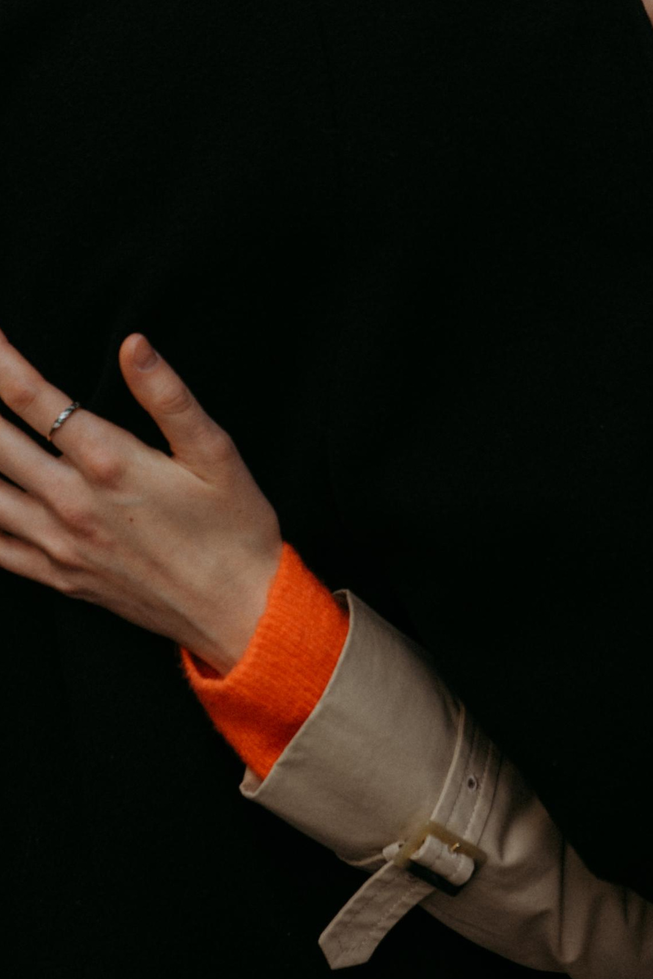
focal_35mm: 79
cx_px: 521
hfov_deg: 17.1
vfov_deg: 25.4
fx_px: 2150
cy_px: 273
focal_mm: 33
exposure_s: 1/80
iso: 100
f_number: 4.5
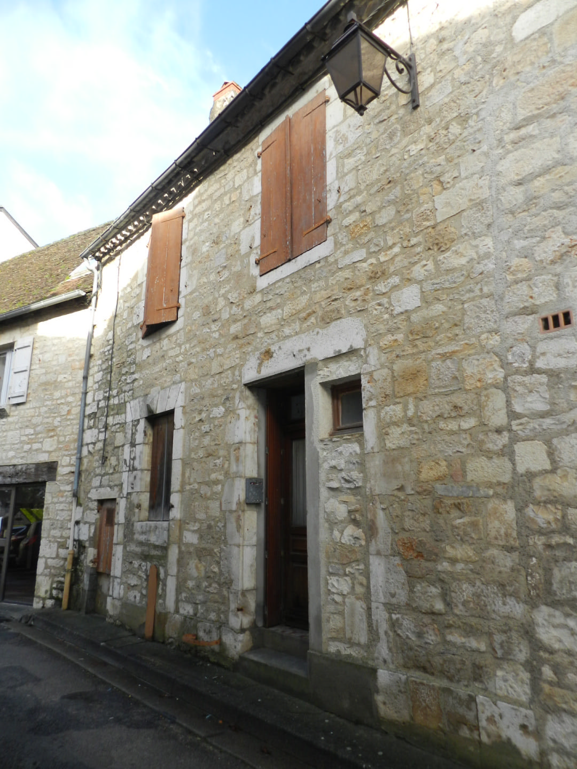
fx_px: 511
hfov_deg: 58.9
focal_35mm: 23
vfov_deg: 73.9
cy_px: 384
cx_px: 288
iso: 160
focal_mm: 4
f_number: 3.4
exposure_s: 1/320
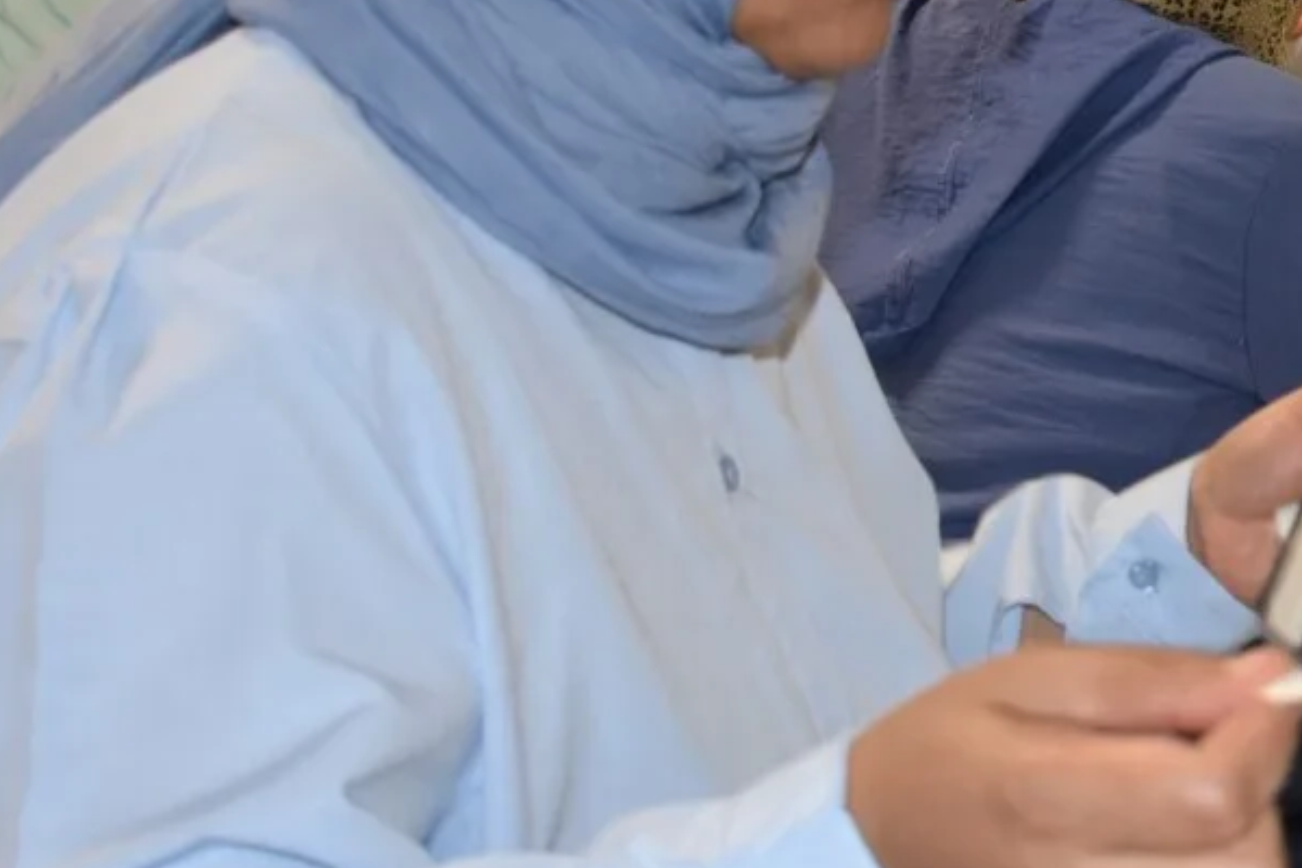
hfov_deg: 19.8
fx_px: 3472
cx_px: 1628
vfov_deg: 14.3
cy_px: 456
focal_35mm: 96
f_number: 3.5
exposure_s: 1/60
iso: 720
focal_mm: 20
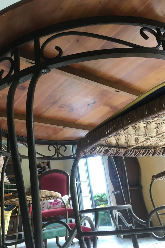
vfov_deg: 60.3
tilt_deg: +23.2
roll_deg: +8.2
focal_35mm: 31
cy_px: 126
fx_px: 213
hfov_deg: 42.3
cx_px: 73
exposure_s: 1/33
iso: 40
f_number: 2.2
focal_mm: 4.15
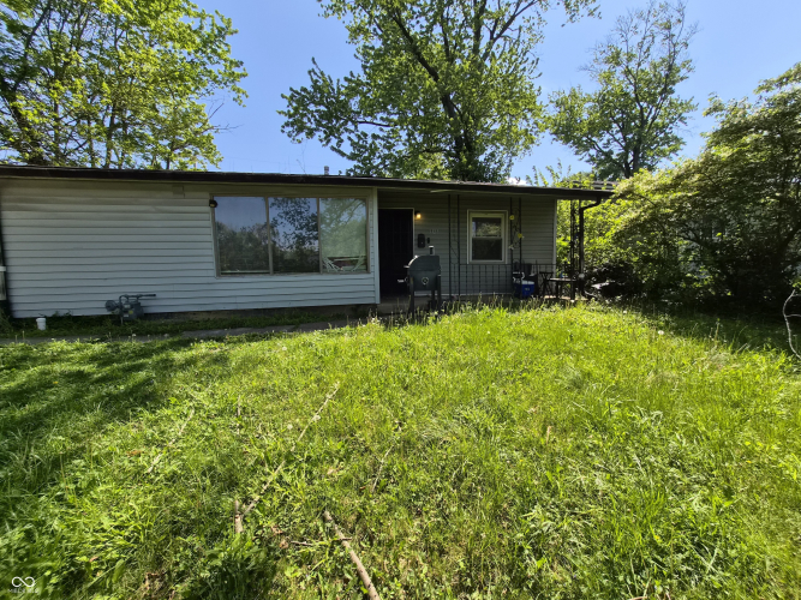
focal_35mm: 13
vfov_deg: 89.9
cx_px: 400
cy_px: 300
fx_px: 301
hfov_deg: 106.2
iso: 25
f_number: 2.2
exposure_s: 1/1024
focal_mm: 1.7
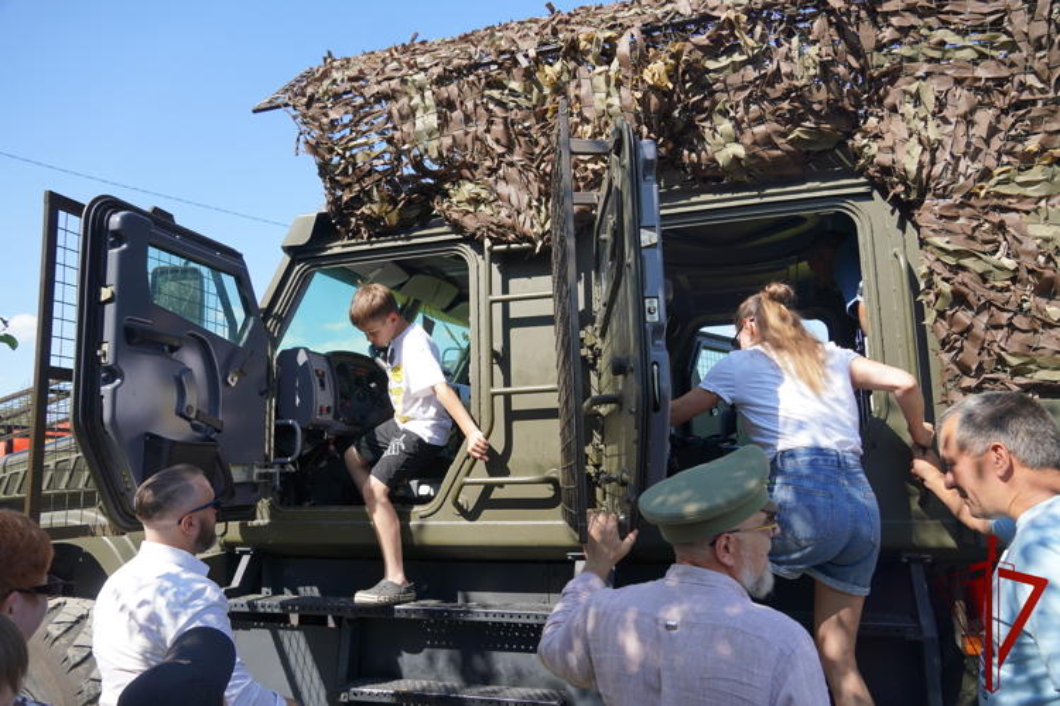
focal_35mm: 27
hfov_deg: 67.4
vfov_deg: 47.9
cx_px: 530
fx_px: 795
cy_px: 353
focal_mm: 18
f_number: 4.5
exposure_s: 1/320
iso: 100
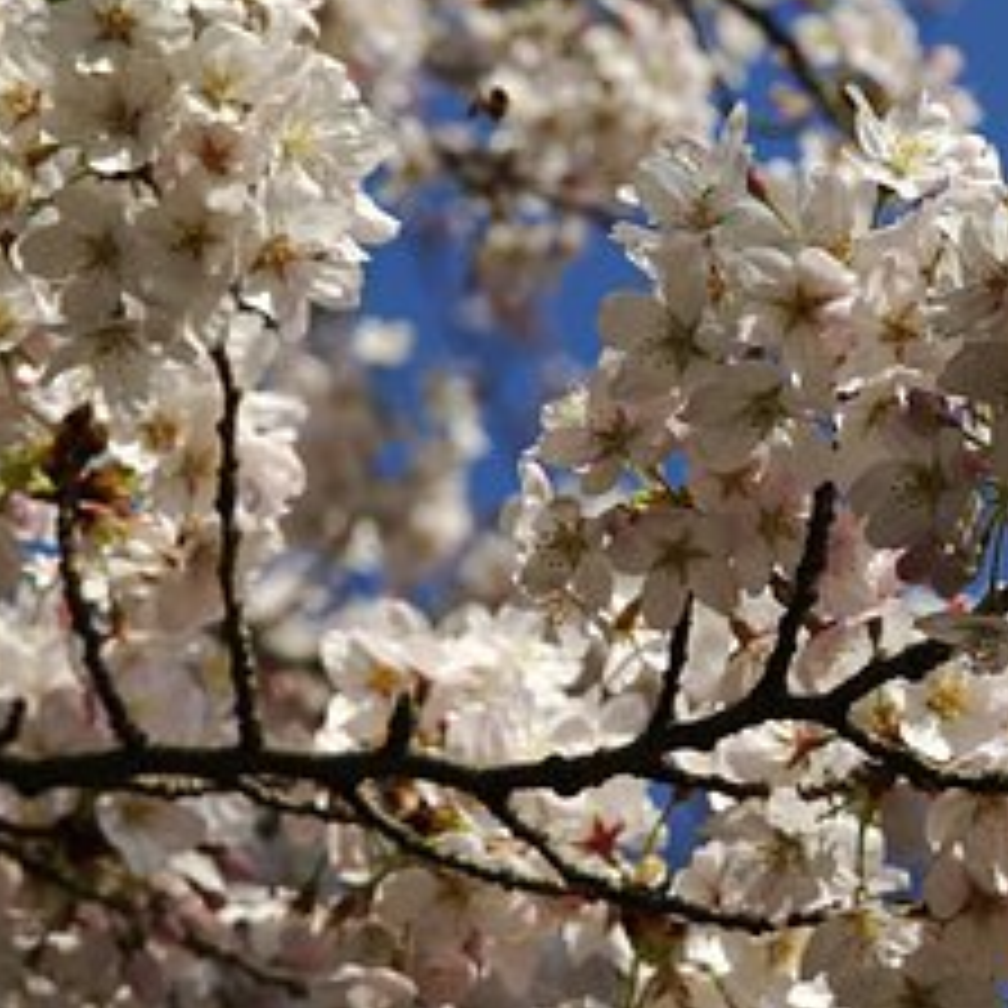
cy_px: 349
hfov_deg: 8.6
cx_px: 778
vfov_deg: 8.6
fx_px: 6721
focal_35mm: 204
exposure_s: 1/320
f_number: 10
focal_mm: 70
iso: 100
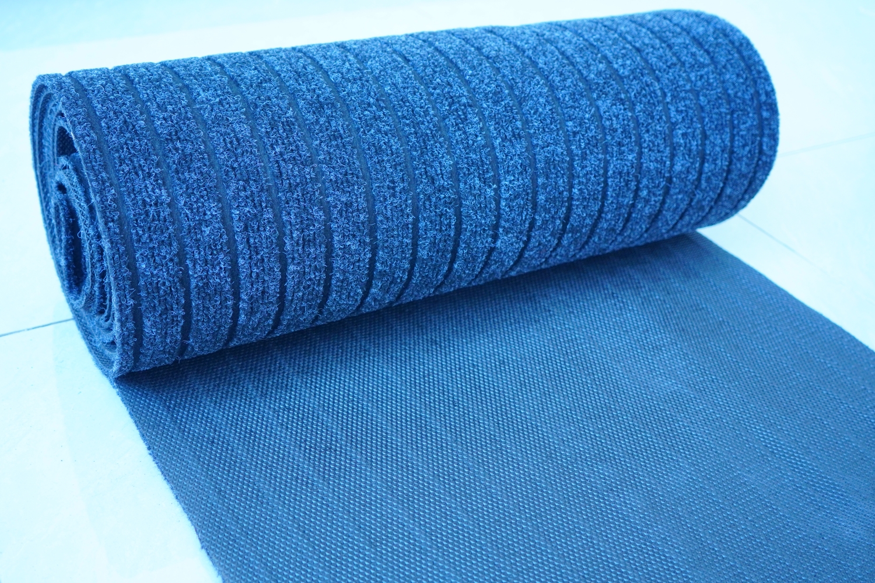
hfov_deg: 46.4
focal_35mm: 42
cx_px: 438
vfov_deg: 31.9
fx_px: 1021
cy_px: 292
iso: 640
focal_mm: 28
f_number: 3.5
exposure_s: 1/50
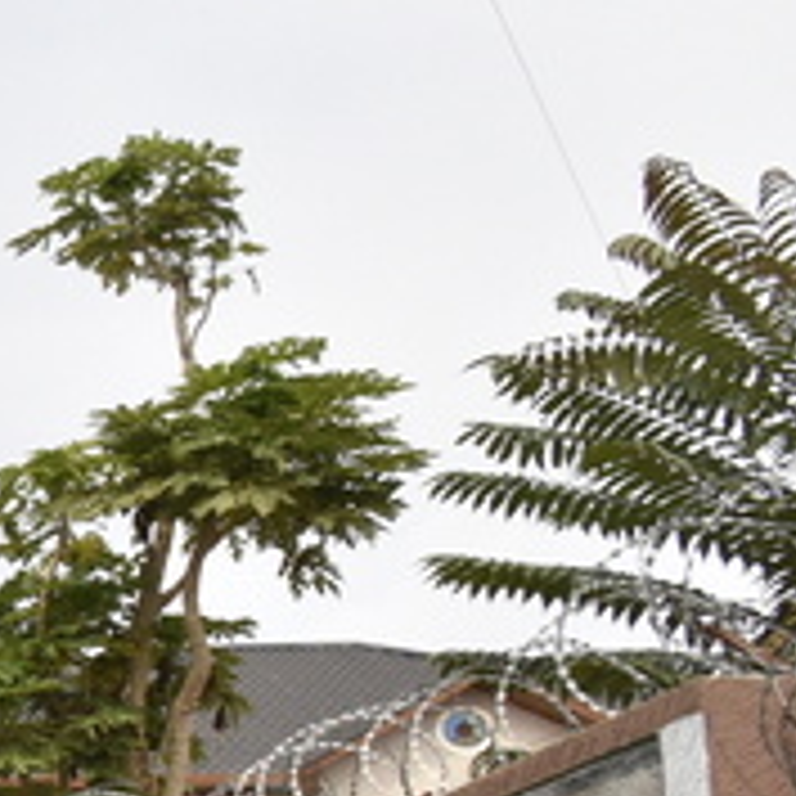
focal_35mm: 62
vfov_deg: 25.4
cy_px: 911
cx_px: -1061
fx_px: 1613
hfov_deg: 15.7
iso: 400
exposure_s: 1/500
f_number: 8
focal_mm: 10
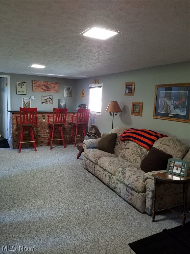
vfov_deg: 67.3
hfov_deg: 53.1
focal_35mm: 26
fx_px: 190
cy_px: 127
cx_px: 95
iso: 250
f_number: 1.7
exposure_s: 1/10
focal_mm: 4.2
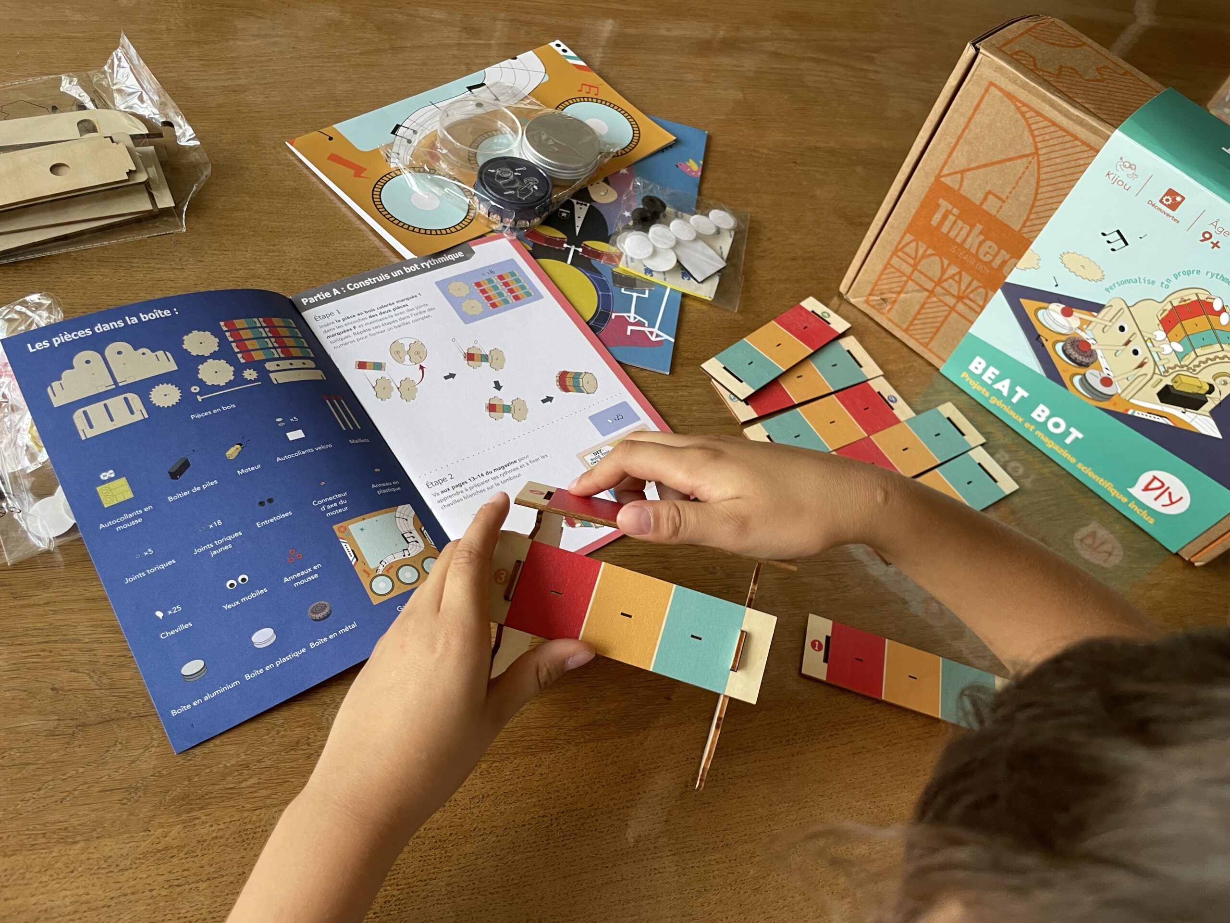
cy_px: 462
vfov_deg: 53.1
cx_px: 615
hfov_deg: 67.3
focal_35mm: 26
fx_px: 924
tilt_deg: -52.6
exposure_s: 1/78
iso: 125
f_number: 1.6
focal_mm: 4.2
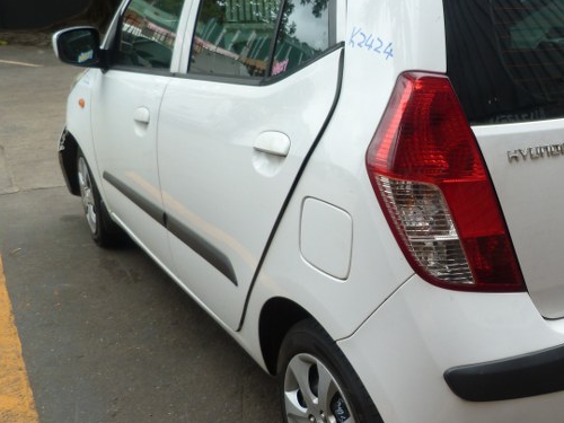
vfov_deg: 35.9
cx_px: 441
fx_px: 652
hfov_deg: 44.8
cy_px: 190
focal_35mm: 40
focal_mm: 4.5
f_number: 2.8
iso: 80
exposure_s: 1/80
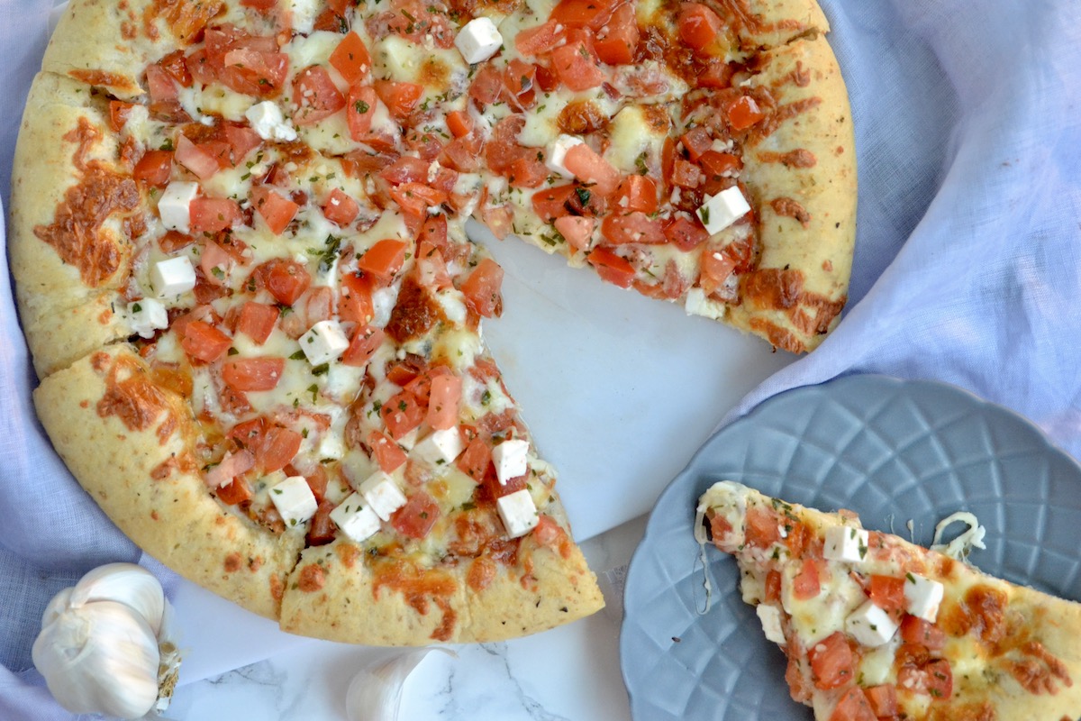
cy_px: 360
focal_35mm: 90
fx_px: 2702
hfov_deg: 22.6
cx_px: 540
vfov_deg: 15.2
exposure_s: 1/125
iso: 2500
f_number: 3.2
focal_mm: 60
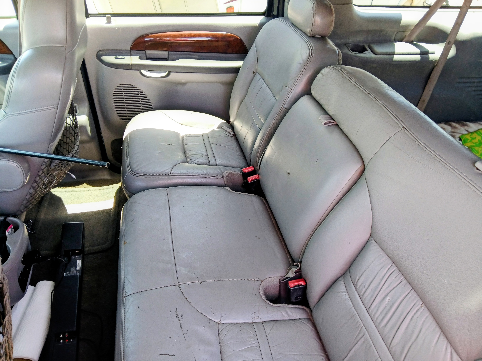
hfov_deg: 67.3
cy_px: 180
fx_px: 362
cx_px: 241
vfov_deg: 53.1
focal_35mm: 26
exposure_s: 1/50
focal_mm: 3.98
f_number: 1.8
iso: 64
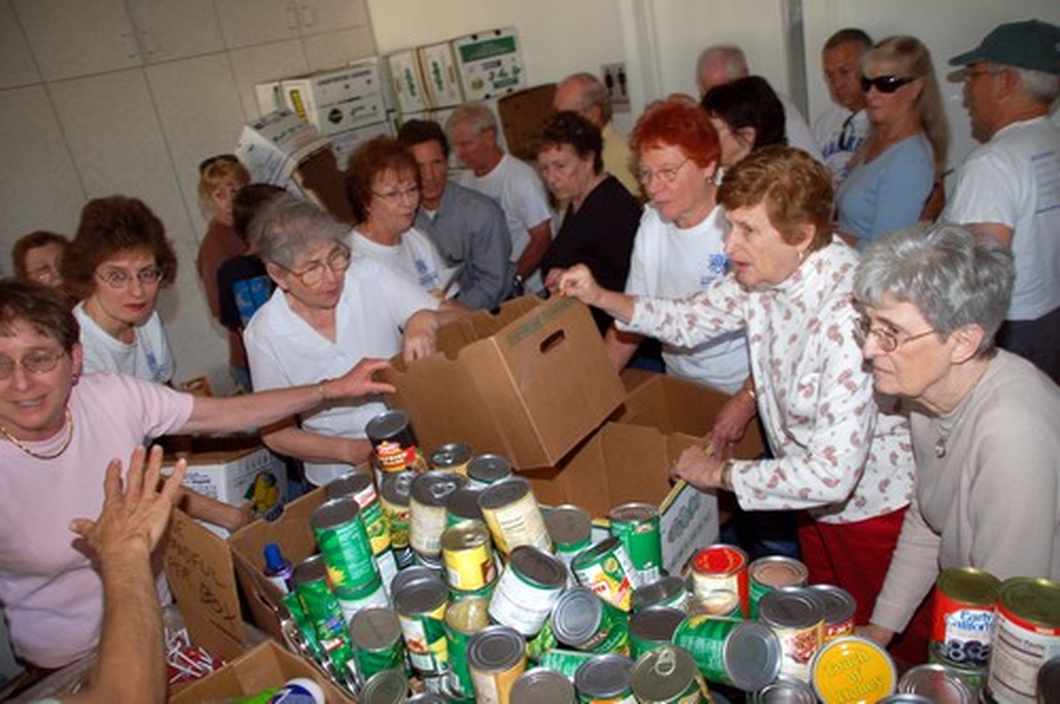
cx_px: 530
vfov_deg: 47.8
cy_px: 352
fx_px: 794
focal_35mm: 27
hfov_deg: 67.4
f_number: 4
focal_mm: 18
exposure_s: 1/60
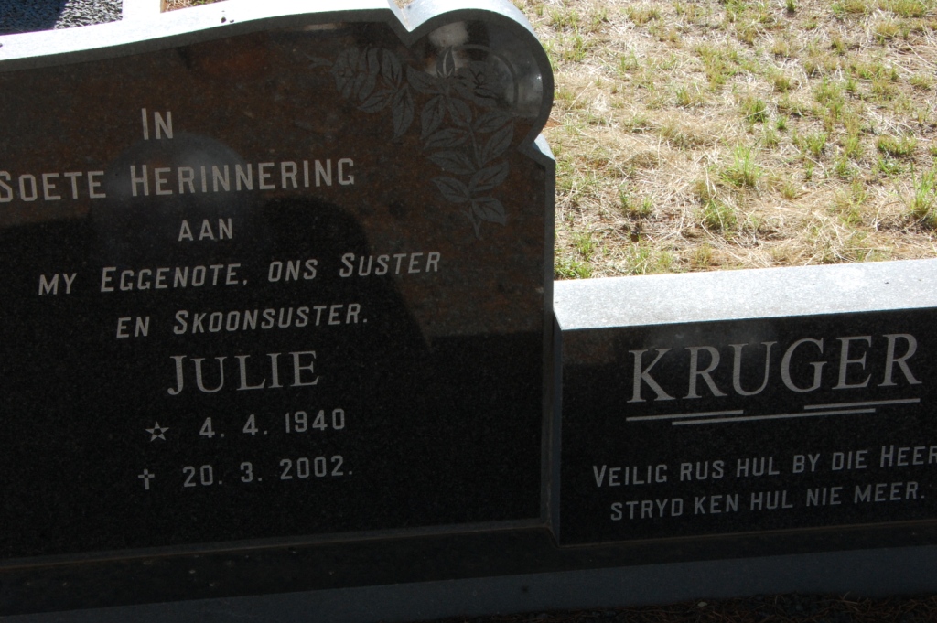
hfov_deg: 24.6
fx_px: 2146
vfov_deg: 16.5
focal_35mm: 82
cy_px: 312
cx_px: 468
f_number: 22
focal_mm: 55
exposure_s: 1/60
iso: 400
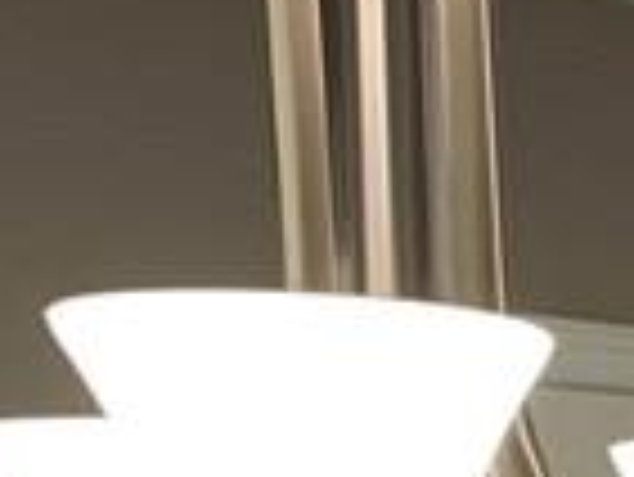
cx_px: 2046
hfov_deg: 8.4
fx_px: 3465
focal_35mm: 189
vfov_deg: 7.4
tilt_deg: -3.6
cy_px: 1084
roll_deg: +1.3
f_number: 1.8
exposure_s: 1/60
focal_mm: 4.25
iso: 50
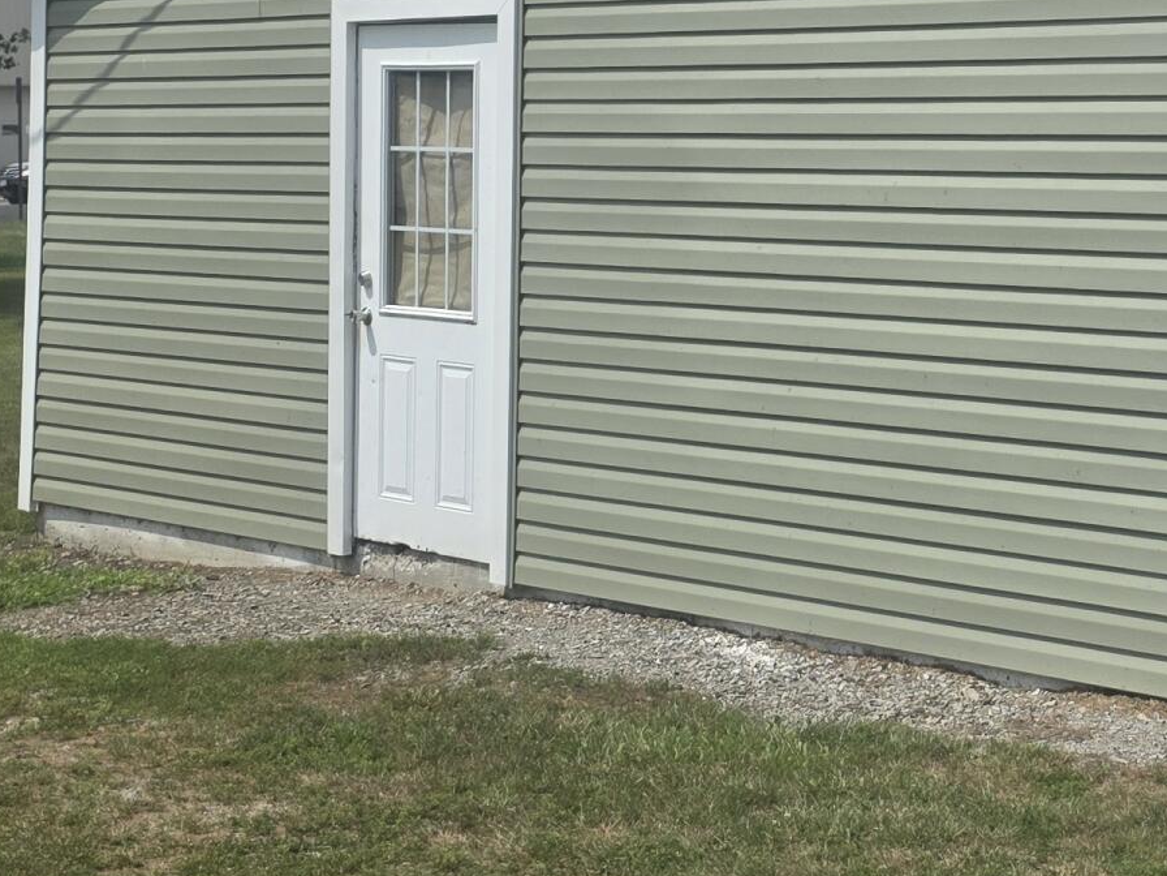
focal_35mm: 77
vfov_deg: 18.8
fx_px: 2596
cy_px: 82
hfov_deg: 24.6
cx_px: 1063
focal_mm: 6.3
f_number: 1.7
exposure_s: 1/7944
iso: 80
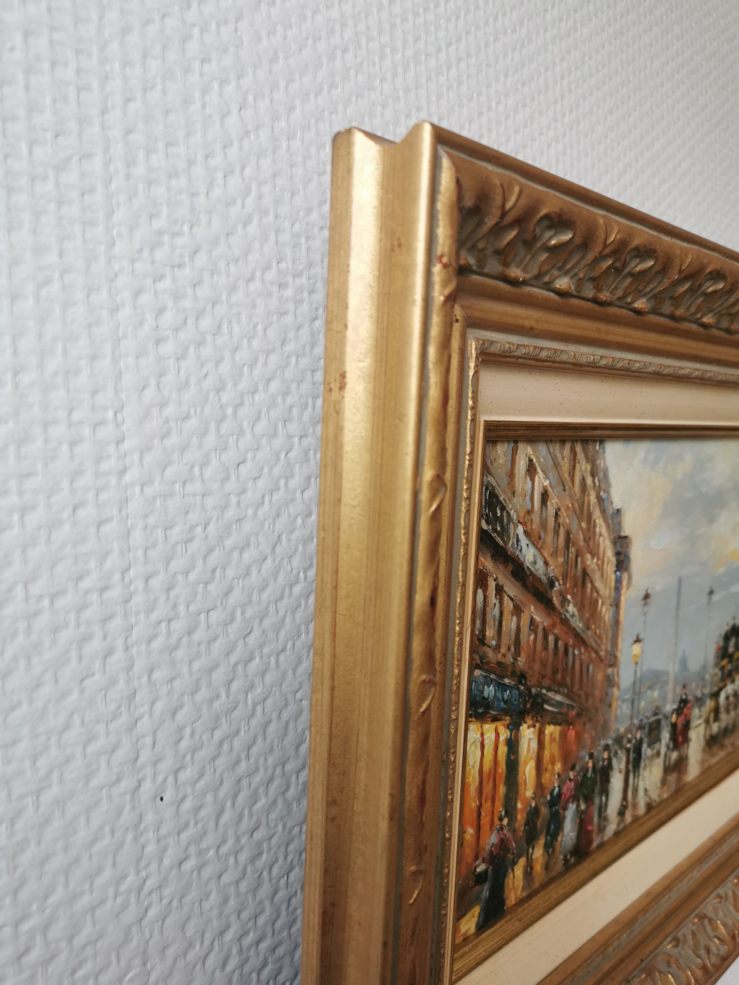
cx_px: 370
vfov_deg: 65.3
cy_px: 492
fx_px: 769
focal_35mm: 27
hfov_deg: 51.4
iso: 125
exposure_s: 1/50
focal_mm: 5.58
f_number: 1.8
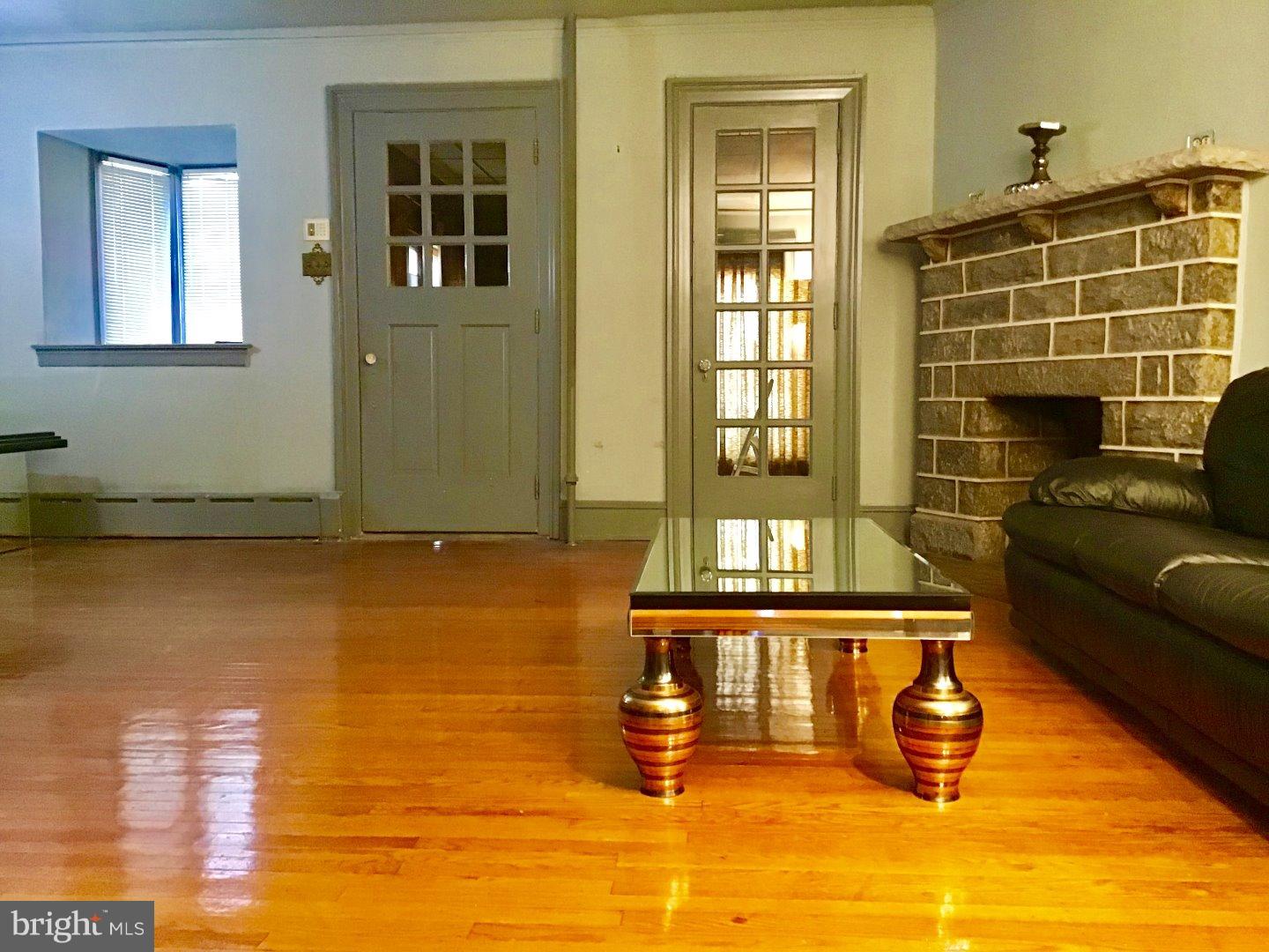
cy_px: 476
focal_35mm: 31
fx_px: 1136
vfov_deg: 45.4
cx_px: 634
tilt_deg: -3.2
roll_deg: +0.5
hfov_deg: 58.4
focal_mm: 3.3
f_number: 2.4
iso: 250
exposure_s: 1/15
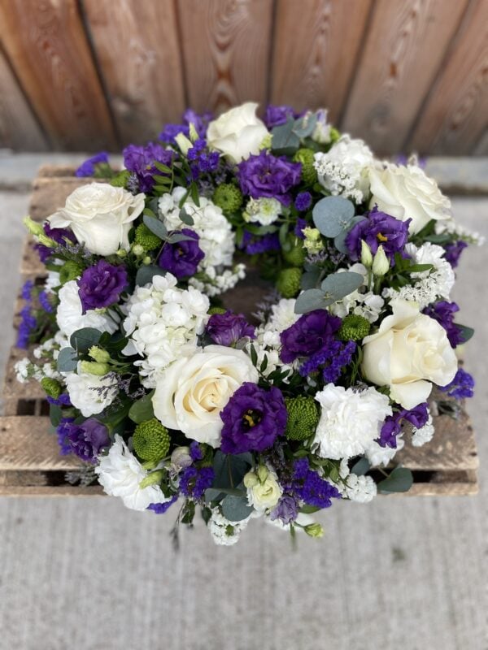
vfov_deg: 67.3
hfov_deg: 53.1
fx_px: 489
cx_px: 244
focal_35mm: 26
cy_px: 325
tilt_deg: -68.7
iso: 50
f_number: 1.6
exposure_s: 1/1490
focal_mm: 4.2
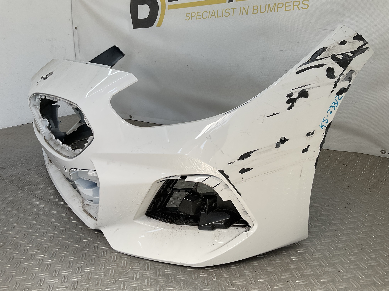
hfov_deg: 61.7
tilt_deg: -20.8
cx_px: 194
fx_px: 326
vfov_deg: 48.2
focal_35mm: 29
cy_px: 146
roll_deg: +0.5
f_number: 1.8
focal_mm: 3
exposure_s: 1/461
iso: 16
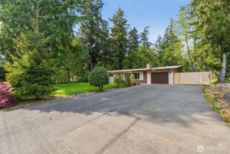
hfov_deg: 100.4
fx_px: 96
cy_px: 77
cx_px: 115
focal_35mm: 15
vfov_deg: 77.4
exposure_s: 1/60
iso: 250
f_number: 9
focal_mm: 10
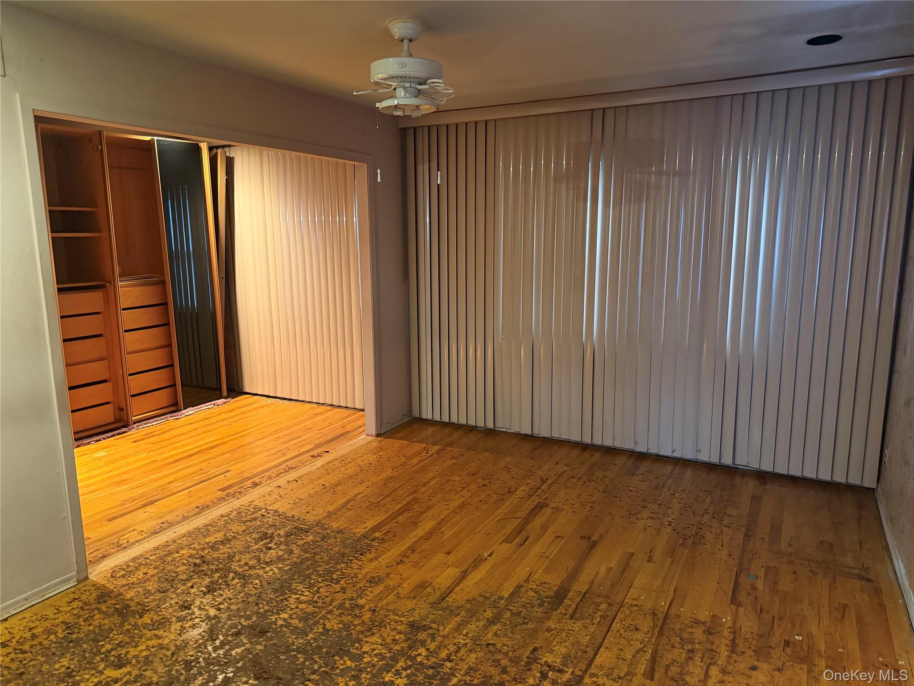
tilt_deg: -8.5
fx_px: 634
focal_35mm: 24
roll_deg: +1.5
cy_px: 343
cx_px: 457
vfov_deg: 56.8
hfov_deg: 71.6
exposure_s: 1/30
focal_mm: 6.76
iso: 800
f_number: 1.78
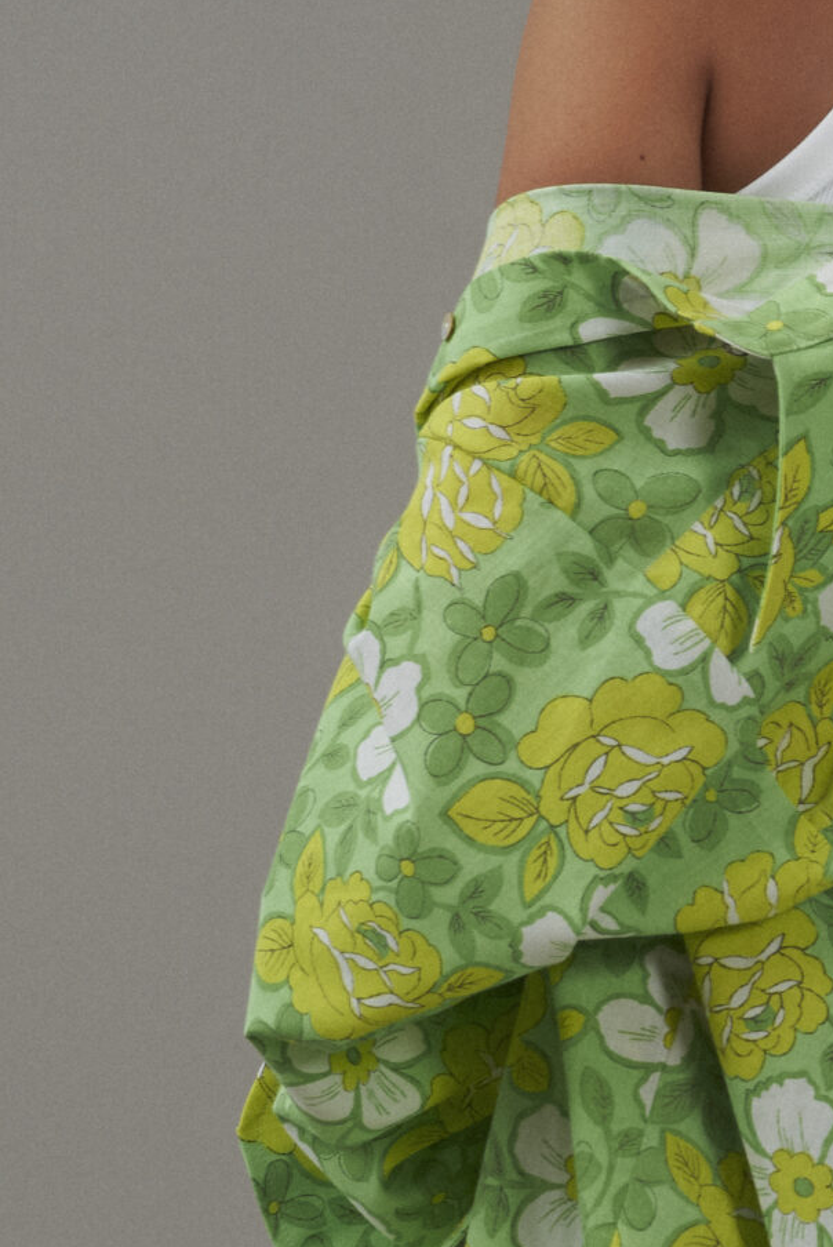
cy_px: 687
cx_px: 980
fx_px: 9322
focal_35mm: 269
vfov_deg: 7.7
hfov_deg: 5.1
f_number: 13
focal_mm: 95
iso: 200
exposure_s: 1/160
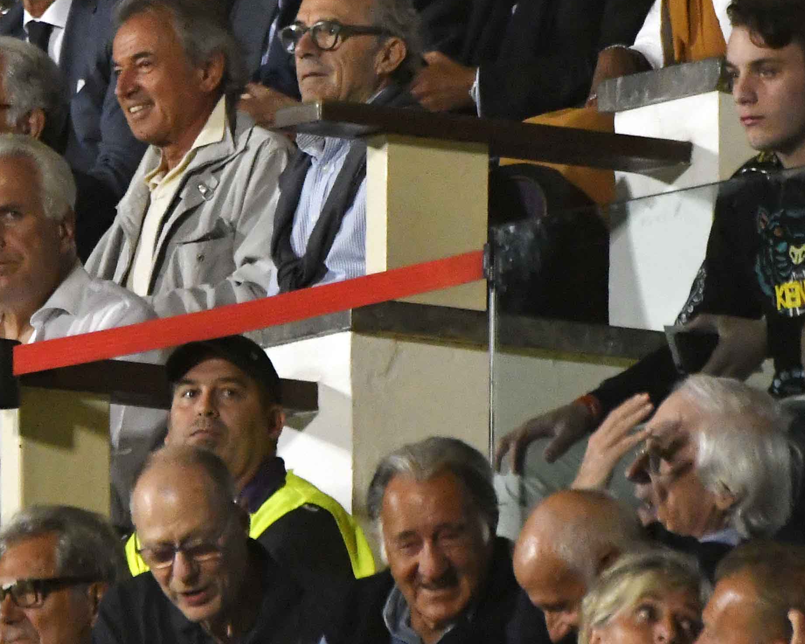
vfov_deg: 0.9
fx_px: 40554
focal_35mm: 1702
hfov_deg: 1.1
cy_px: -6
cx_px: 115
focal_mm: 400
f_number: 5.6
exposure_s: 1/400
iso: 3200
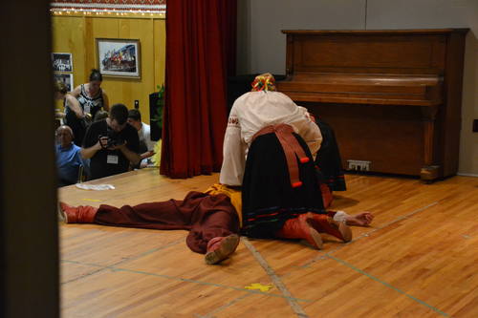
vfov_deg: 18.2
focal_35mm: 75
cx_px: 239
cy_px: 159
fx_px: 995
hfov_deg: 27.0
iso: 3200
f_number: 5
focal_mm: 50
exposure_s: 1/60
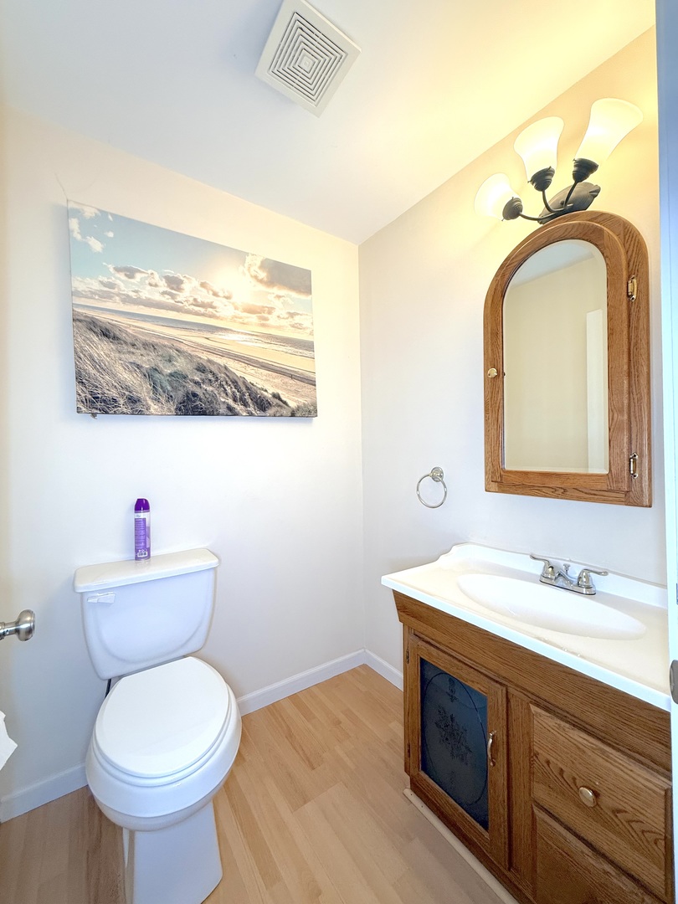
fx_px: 366
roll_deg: +0.3
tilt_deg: +1.2
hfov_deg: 85.7
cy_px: 452
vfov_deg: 102.1
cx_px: 339
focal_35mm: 14
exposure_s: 1/100
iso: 100
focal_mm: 2.22
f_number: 2.2
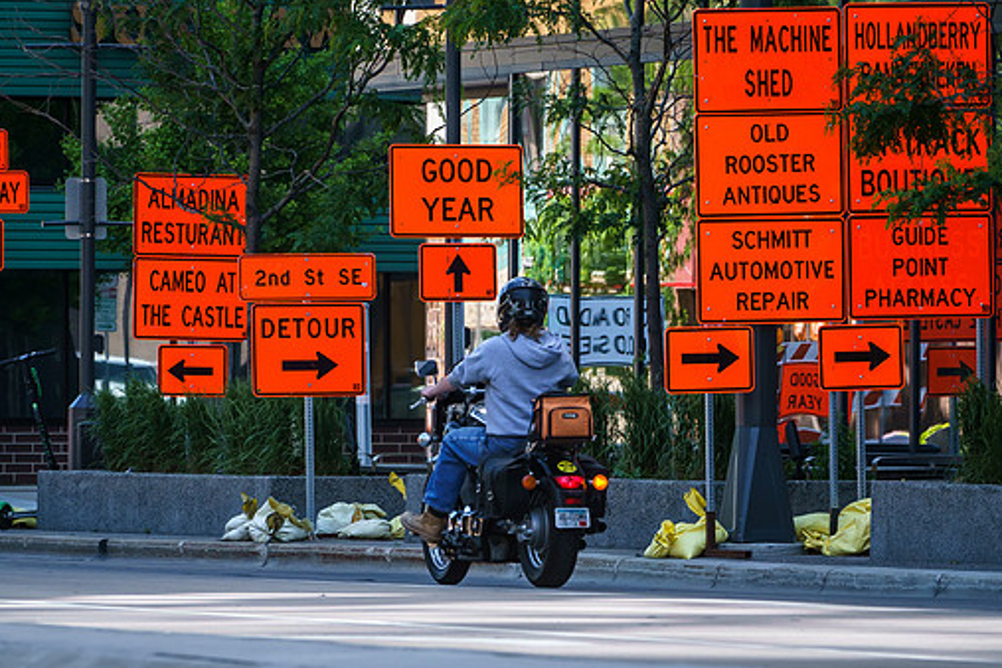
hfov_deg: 5.6
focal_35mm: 370
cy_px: 252
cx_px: 612
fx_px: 10298
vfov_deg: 3.7
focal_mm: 200
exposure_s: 1/640
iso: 640
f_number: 6.3
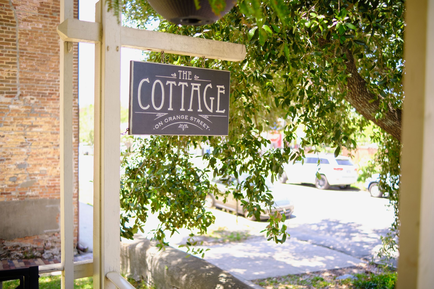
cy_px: 144
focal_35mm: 35
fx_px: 422
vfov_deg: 37.9
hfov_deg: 54.4
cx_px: 217
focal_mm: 23
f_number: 1.4
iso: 160
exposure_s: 1/500
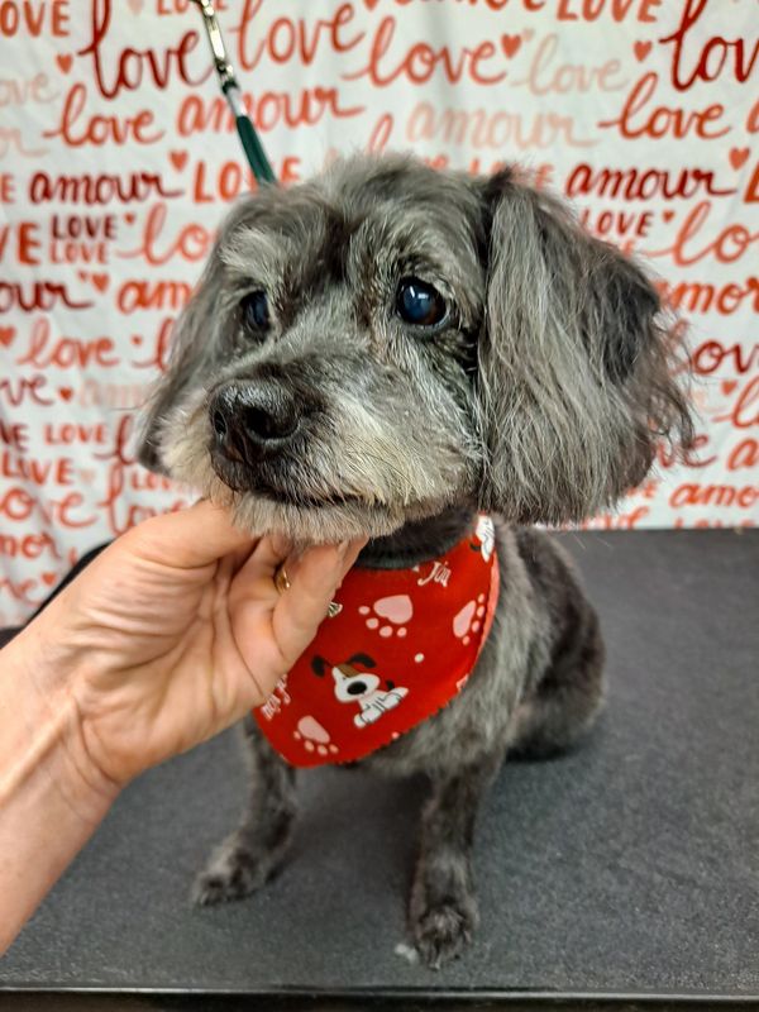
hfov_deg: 54.9
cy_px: 506
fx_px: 731
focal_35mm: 25
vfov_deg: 69.4
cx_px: 380
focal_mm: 4.6
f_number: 2
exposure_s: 1/60
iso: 100
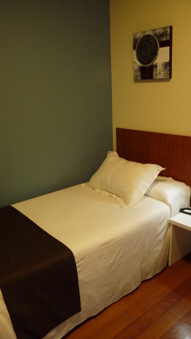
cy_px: 168
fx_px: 270
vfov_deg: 64.3
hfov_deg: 39.0
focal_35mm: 30
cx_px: 99
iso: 400
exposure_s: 1/20
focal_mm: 4.8
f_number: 2.8
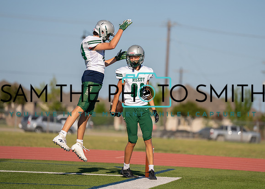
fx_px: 1733
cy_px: 91
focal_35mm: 230
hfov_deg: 8.7
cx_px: 155
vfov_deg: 6.2
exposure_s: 1/6400
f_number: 2.8
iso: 250
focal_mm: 200
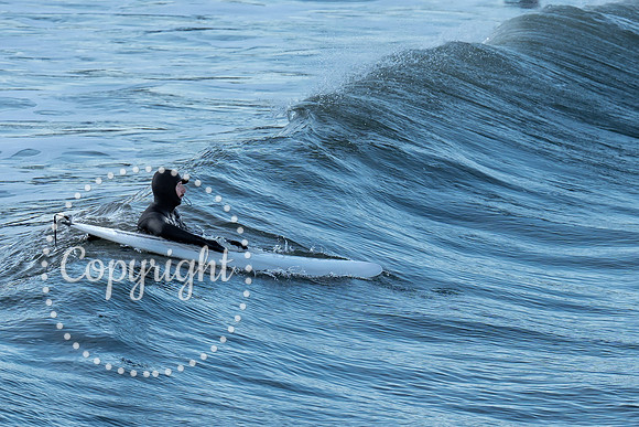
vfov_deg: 3.0
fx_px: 8243
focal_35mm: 464
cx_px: 330
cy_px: 230
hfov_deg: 4.4
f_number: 3.5
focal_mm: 168
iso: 320
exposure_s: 1/1600
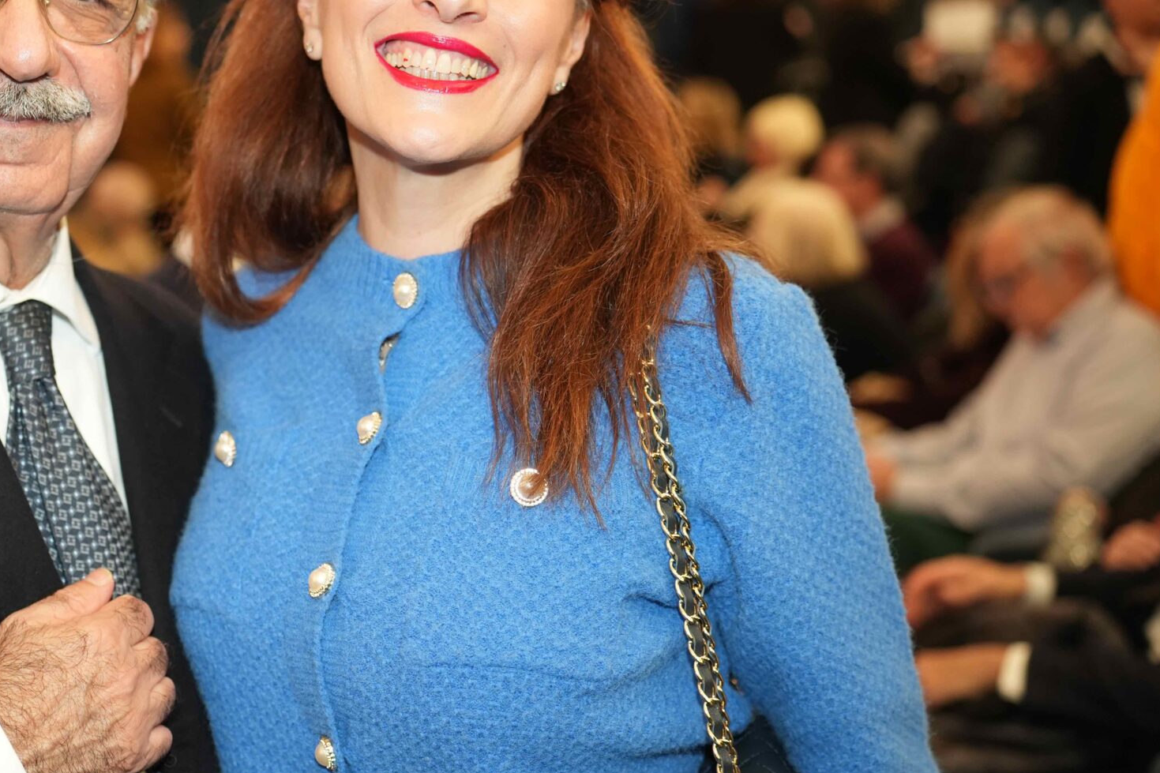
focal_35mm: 61
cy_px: 333
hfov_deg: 31.8
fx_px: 1965
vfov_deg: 22.2
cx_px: 199
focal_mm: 35
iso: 1250
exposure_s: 1/60
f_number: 2
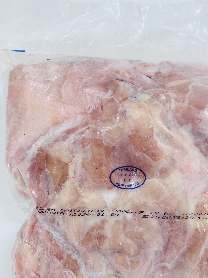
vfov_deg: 49.3
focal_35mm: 37
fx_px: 296
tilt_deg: -85.0
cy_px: 185
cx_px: 128
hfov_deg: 38.5
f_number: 1.6
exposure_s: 1/100
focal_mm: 5.1
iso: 50
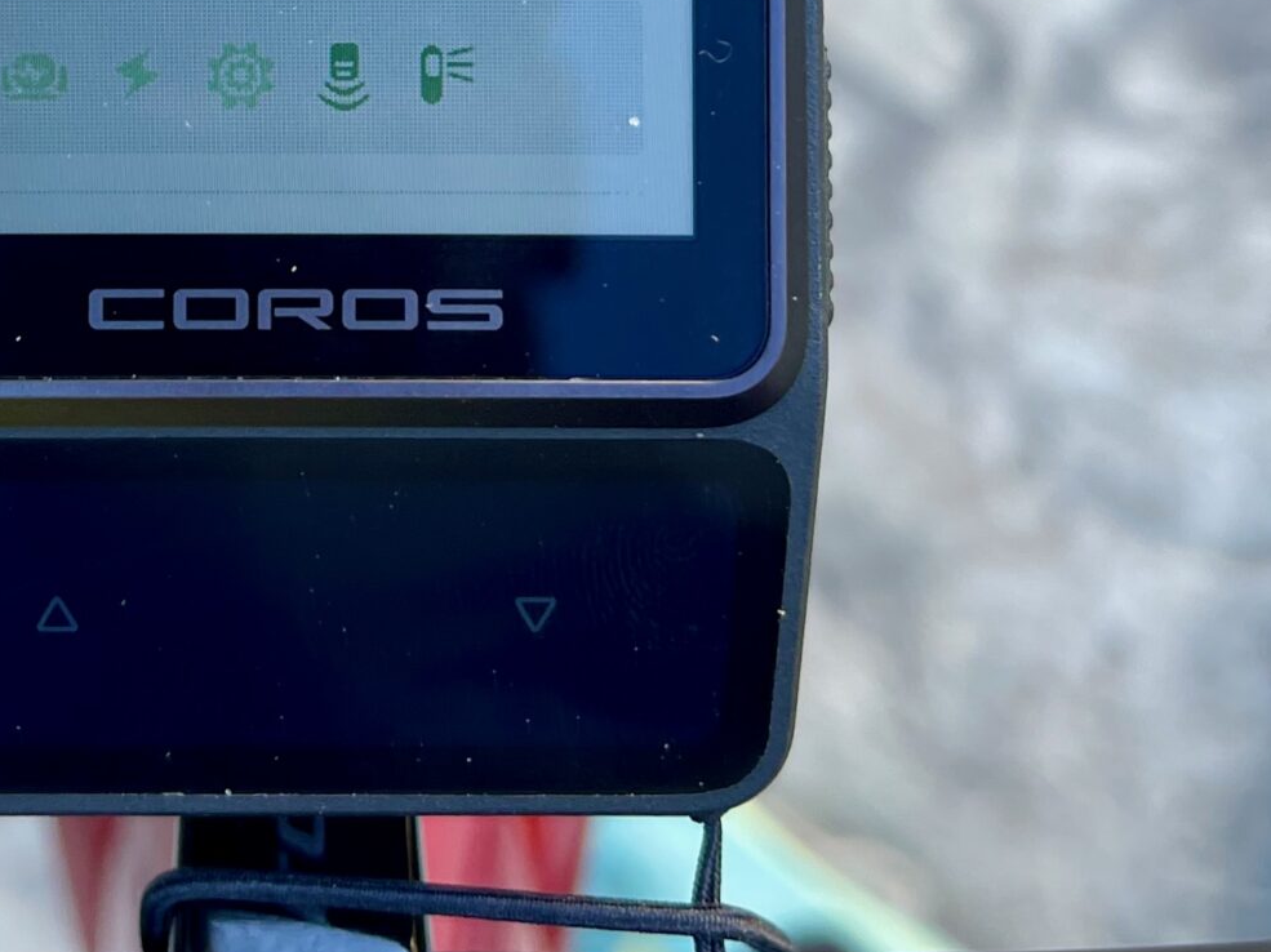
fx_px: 2386
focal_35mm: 65
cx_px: 245
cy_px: -102
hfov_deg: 29.1
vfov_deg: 21.4
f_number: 1.6
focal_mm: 5.1
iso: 50
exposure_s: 1/121
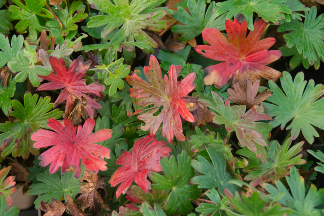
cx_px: 162
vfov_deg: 16.6
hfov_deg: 24.6
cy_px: 108
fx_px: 742
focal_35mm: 82
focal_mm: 55
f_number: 9
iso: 3200
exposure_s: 1/250
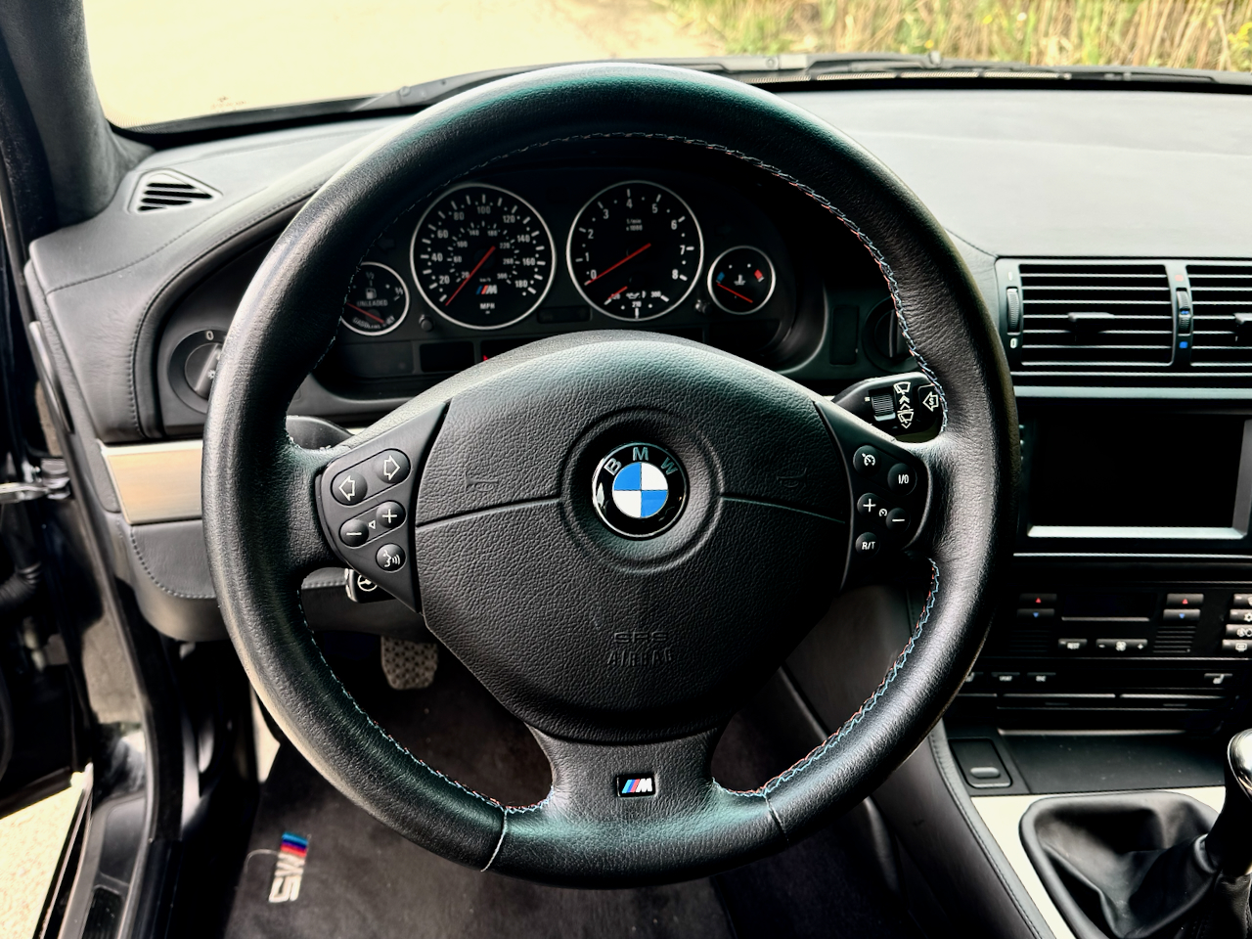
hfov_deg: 71.6
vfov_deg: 56.8
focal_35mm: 24
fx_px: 868
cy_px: 470
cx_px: 626
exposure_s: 1/121
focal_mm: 6.76
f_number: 1.78
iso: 80
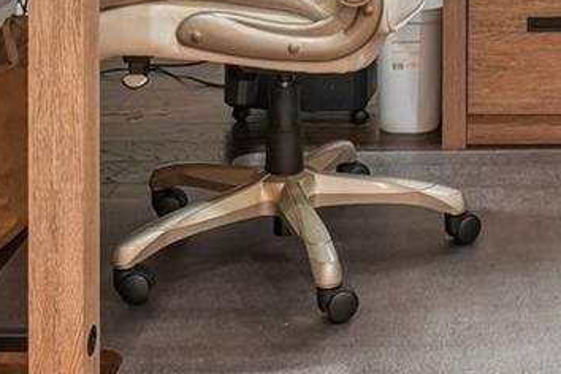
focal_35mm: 95
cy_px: -341
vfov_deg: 12.8
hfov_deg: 20.5
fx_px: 1480
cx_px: 615
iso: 400
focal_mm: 14
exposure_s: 1/13
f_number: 8
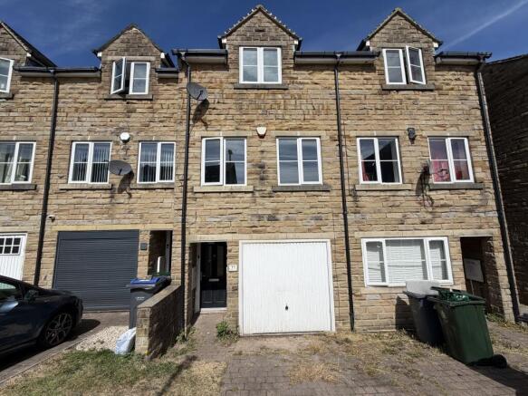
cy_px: 198
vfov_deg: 85.7
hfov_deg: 102.1
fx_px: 213
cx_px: 264
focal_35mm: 14
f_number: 2.2
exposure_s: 1/1211
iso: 20
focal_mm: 2.22
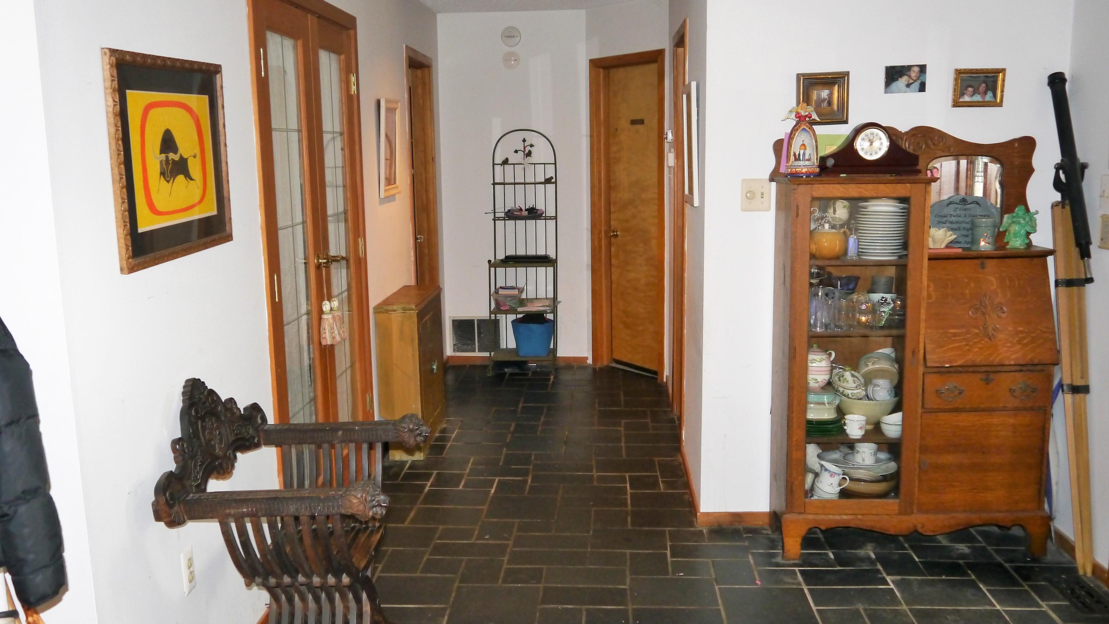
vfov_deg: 35.6
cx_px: 551
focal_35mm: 33
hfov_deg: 59.5
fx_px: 970
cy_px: 308
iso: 800
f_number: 3.6
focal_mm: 15
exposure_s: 1/60
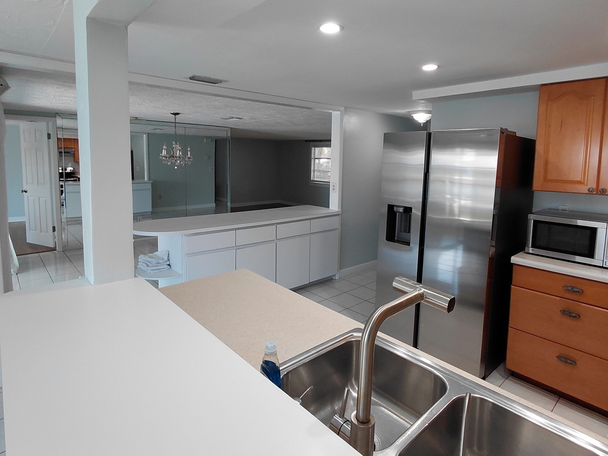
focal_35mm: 20
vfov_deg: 65.4
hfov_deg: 81.7
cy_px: 183
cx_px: 307
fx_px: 351
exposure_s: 1/60
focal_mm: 1.64
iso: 64
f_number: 2.2
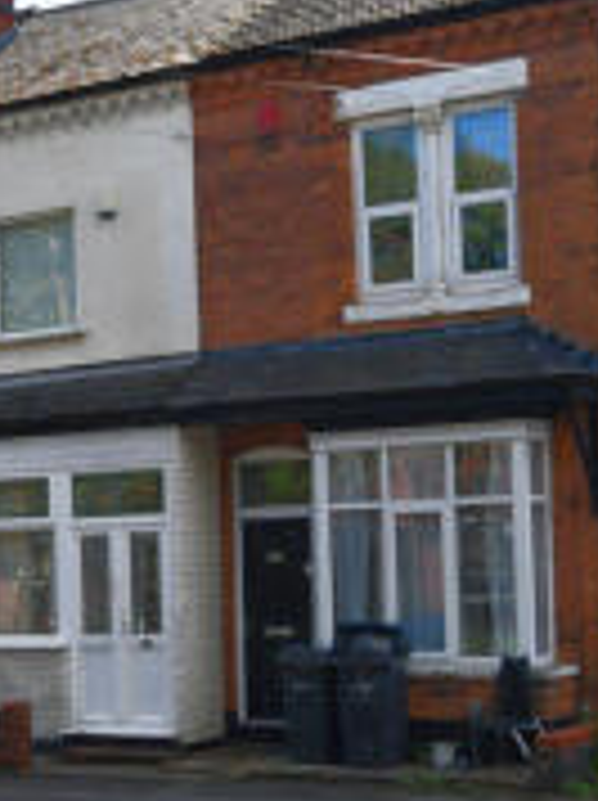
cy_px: 524
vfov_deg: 25.3
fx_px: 1778
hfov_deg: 18.8
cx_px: 74
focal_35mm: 77
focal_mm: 20
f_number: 7.1
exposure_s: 1/200
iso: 100
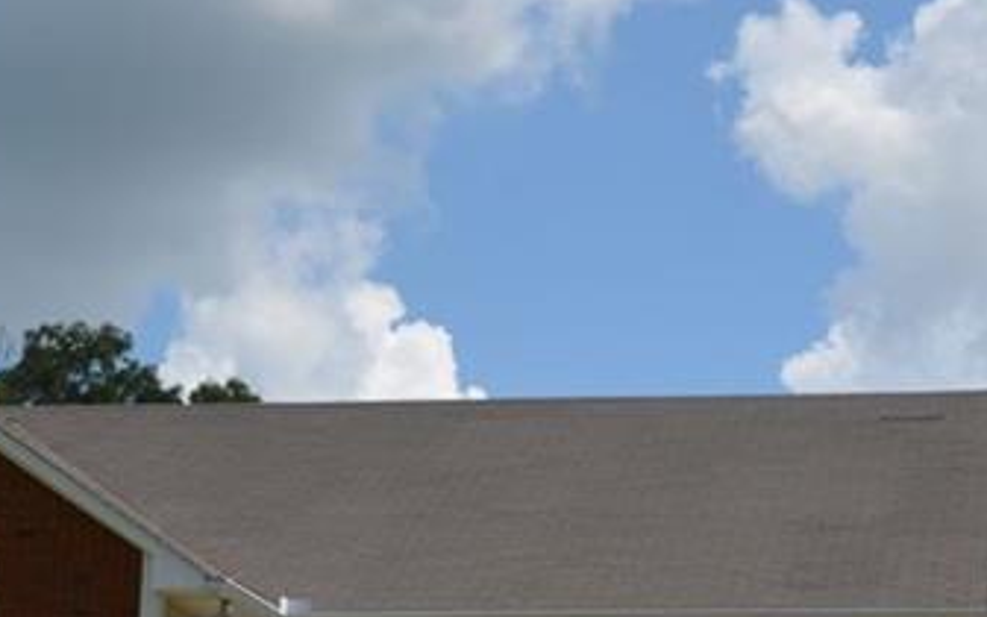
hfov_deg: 17.2
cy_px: 216
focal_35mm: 121
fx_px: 3255
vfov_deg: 10.8
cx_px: 570
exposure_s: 1/320
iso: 100
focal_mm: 26
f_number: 9
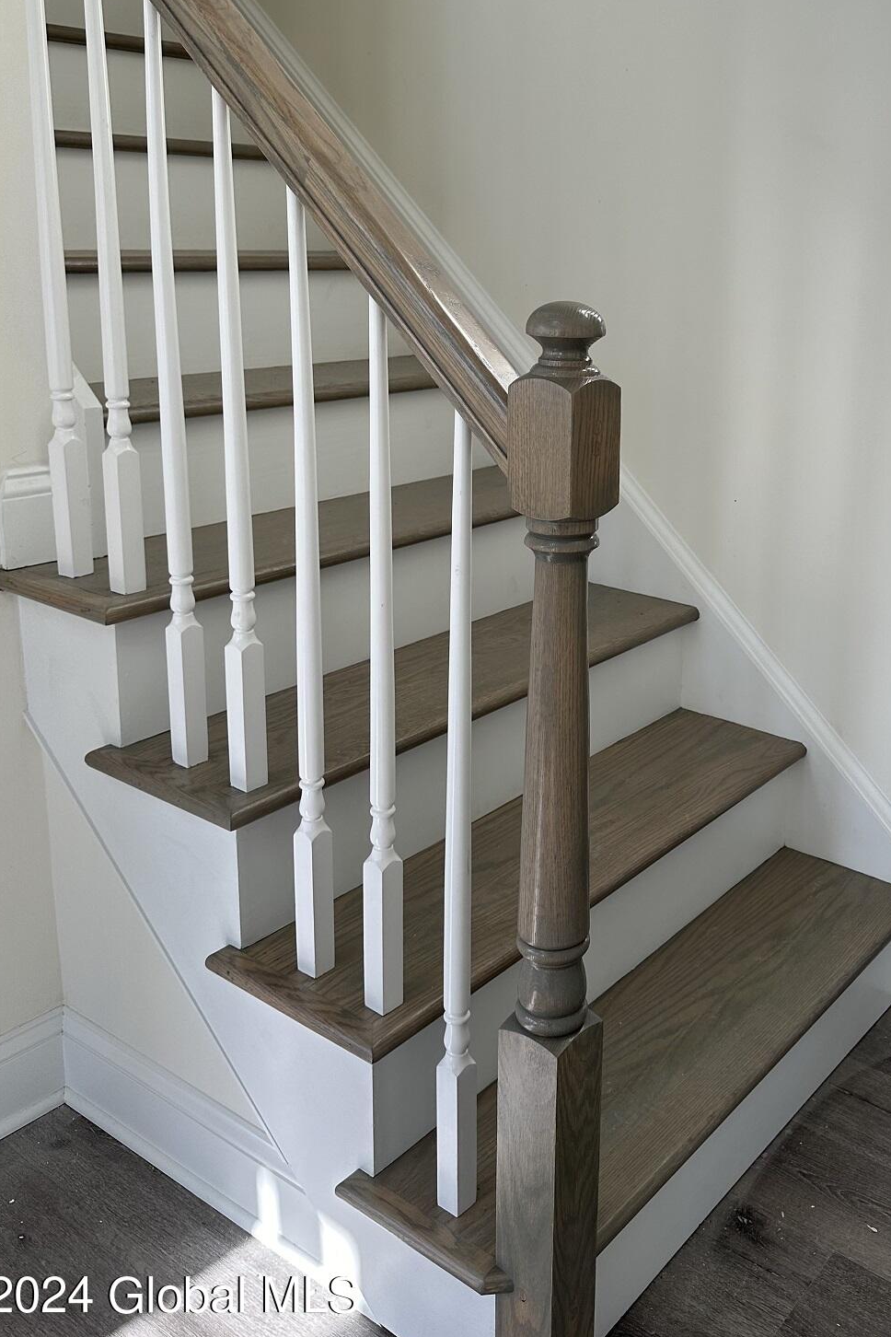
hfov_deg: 39.4
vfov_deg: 56.5
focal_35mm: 33
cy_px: 491
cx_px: 608
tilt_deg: -11.3
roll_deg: -2.1
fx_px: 1225
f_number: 1.78
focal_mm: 6.86
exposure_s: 1/406
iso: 80
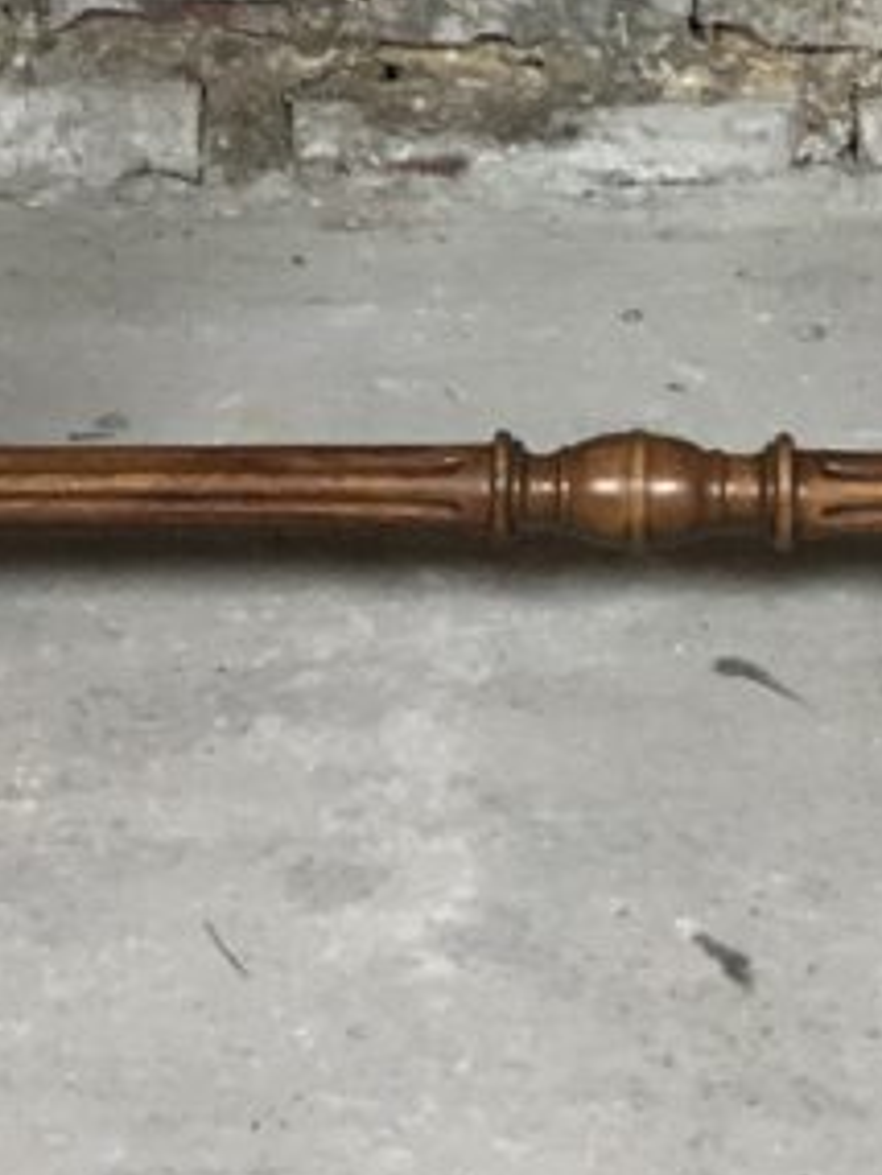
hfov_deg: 7.9
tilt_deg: -20.3
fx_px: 6348
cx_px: 643
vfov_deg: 10.2
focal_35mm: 187
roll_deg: -0.2
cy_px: -647
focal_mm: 6
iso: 160
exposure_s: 1/20
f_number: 2.4
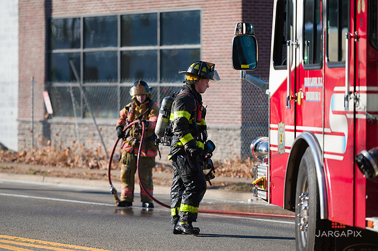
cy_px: 126
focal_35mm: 175
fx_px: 1836
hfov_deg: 11.8
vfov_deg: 7.8
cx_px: 189
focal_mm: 175
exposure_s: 1/2000
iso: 200
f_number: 3.2
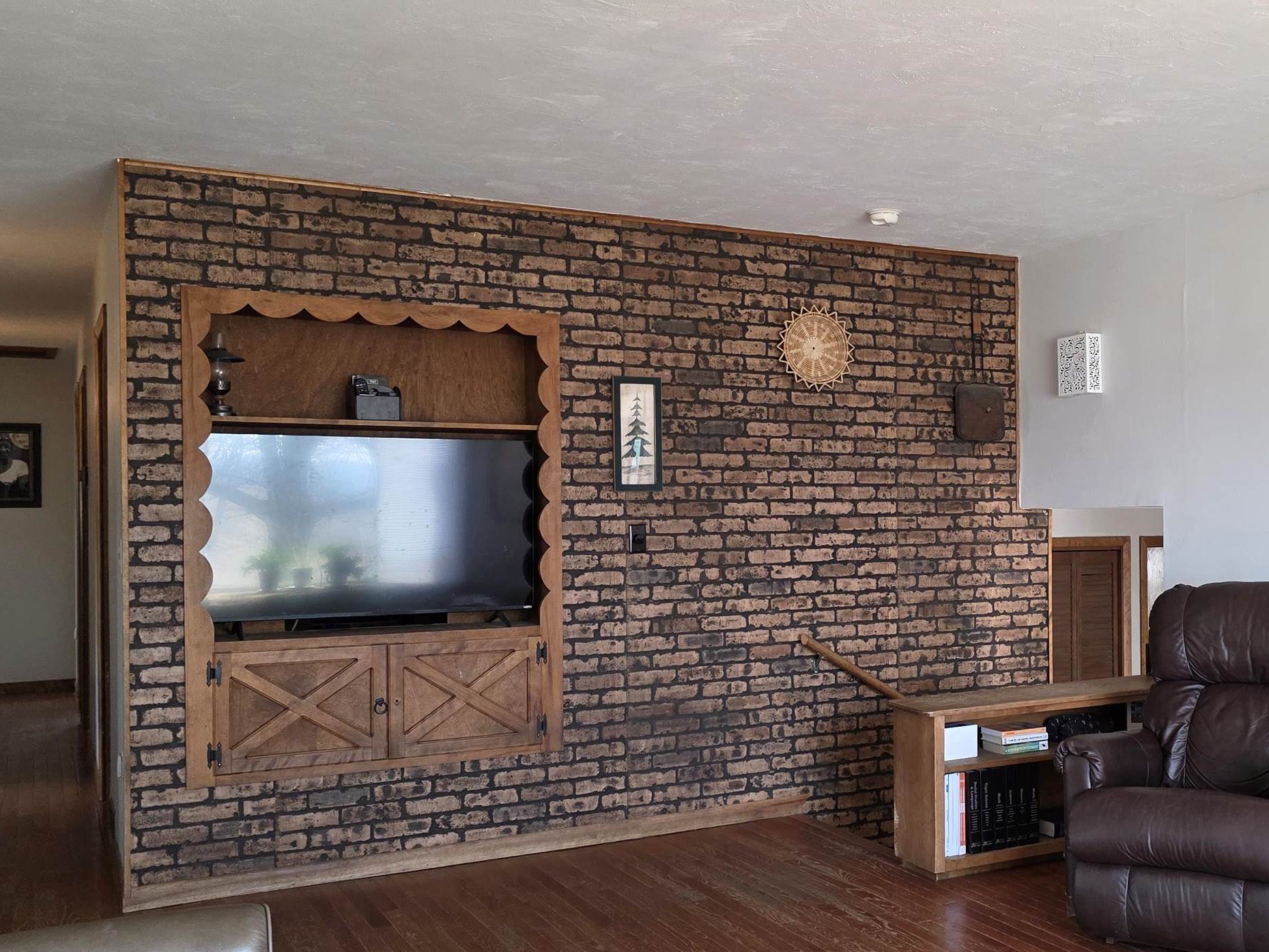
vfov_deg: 37.7
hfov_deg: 47.3
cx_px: 943
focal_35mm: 38
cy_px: 513
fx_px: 1393
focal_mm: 6.3
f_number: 1.7
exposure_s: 1/120
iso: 200
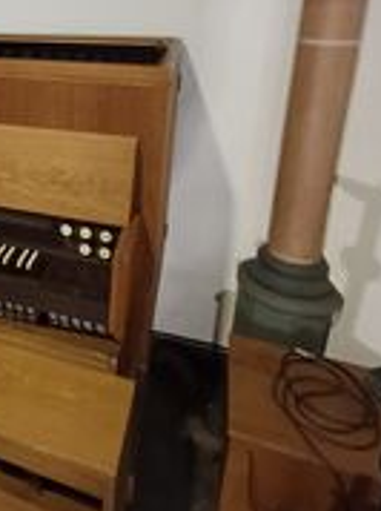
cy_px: 132
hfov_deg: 34.9
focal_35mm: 36
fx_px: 530
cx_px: -23
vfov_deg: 49.5
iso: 800
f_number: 2.2
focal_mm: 1.64
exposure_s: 1/14.3
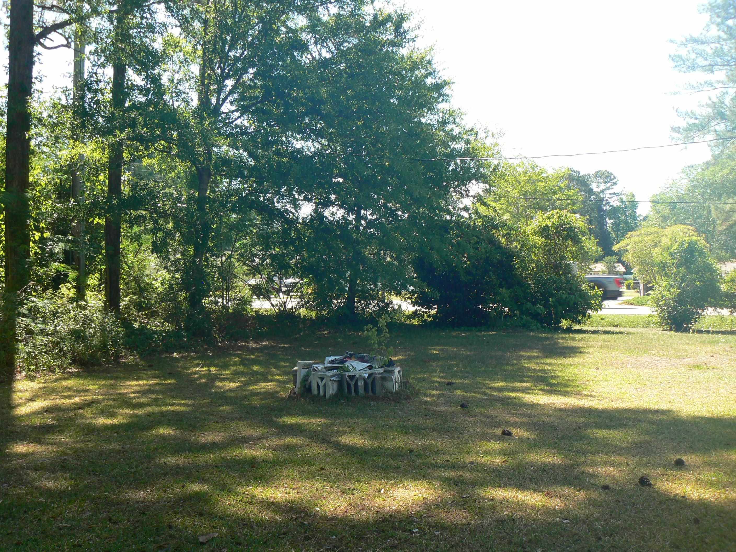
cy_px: 276
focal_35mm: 36
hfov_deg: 51.4
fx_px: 765
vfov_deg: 39.7
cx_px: 368
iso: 80
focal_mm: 6
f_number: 5.6
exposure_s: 1/125
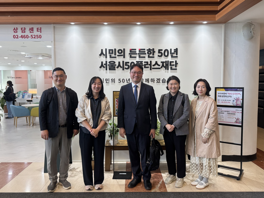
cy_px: 99
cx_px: 132
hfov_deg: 71.6
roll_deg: -0.4
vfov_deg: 56.8
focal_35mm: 24
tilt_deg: -3.2
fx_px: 183
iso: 100
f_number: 1.78
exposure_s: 1/120
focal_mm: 6.76
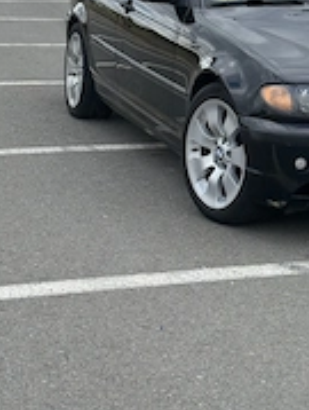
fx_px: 1269
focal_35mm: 107
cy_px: -5
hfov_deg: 13.7
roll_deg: -1.1
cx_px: 311
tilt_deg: -2.9
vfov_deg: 17.9
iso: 64
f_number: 1.78
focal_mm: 6.76
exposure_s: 1/4098
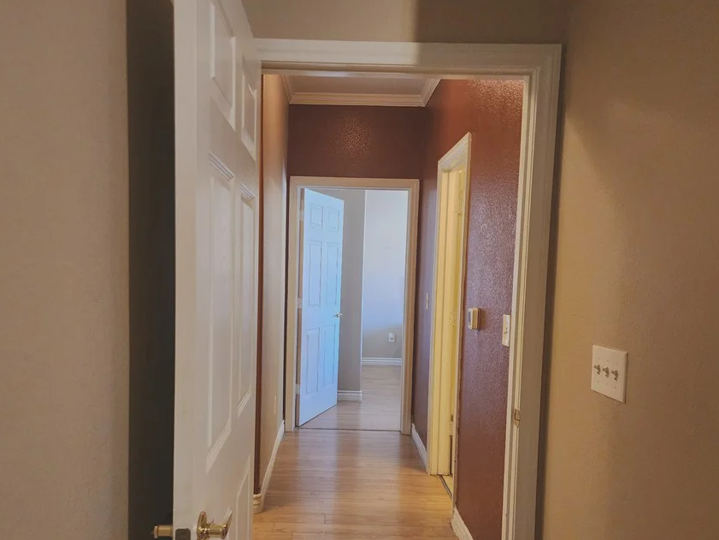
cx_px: 322
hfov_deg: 63.3
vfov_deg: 49.6
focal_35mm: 28
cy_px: 312
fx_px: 582
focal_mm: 6.4
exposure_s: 1/120
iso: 1000
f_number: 1.8
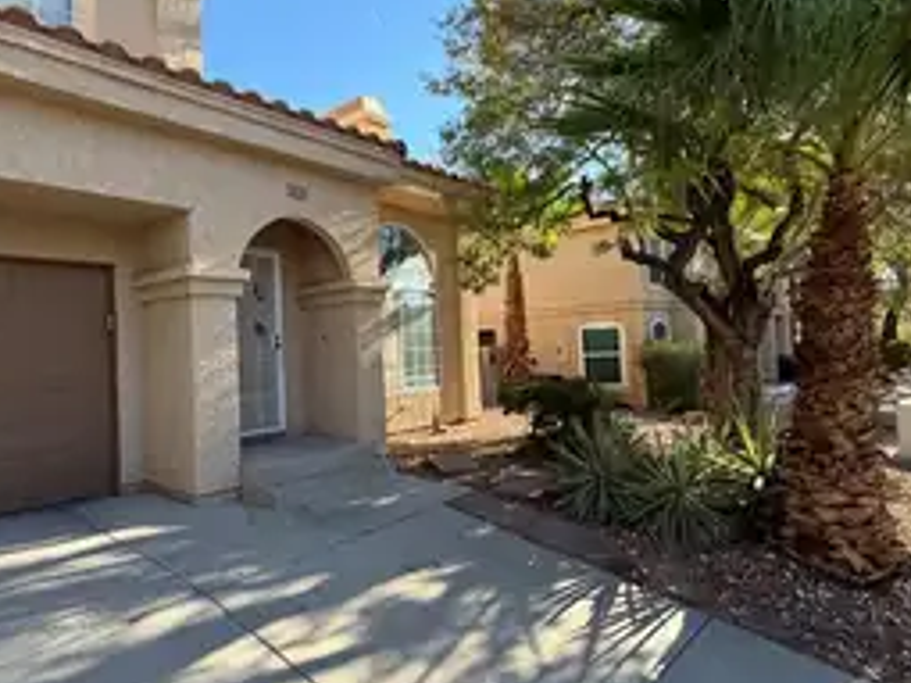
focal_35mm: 22
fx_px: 579
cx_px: 329
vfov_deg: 61.0
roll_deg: +2.8
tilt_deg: +2.6
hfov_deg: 74.8
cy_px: 333
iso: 50
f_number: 2.2
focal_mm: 2.22
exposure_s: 1/374
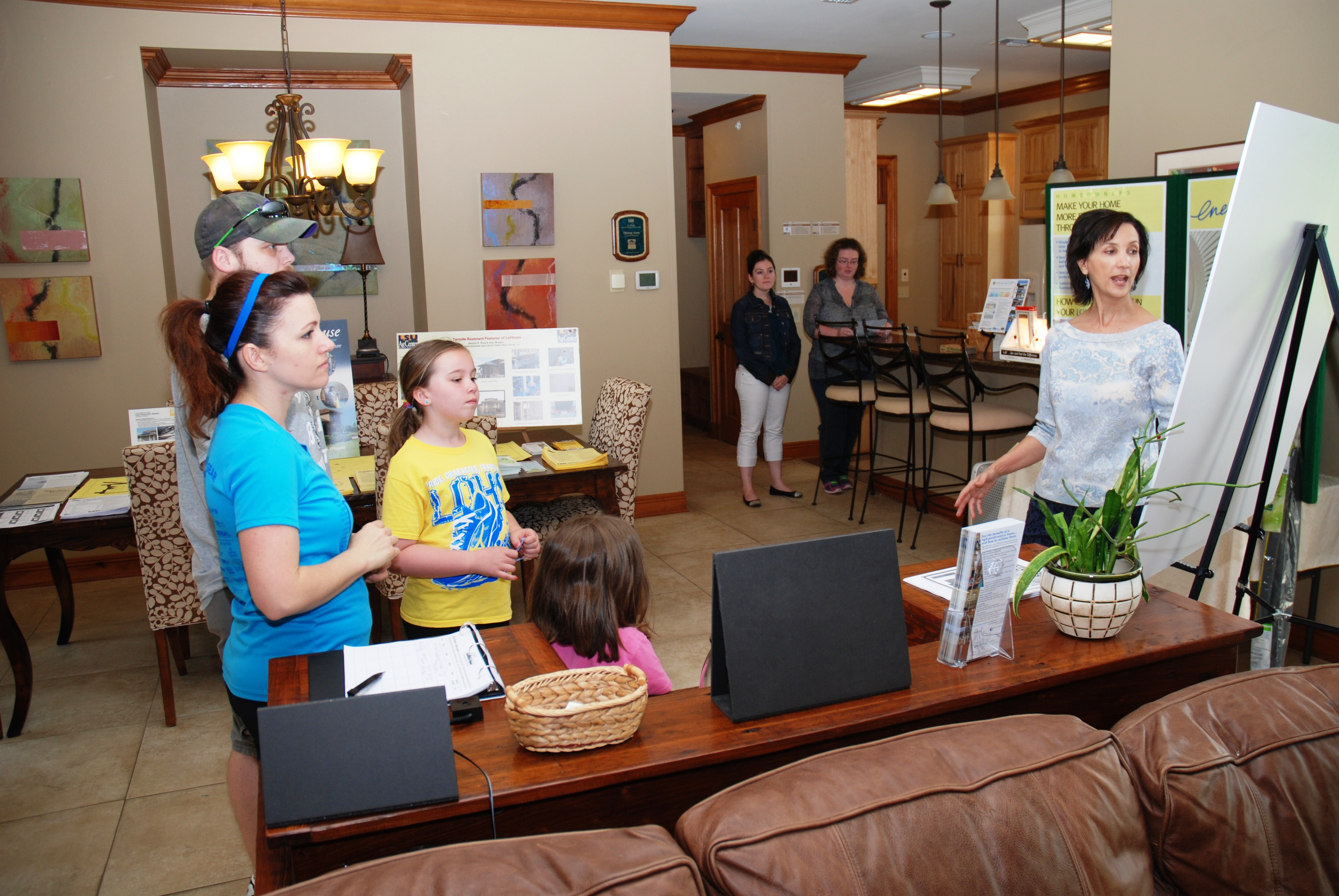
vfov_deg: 35.6
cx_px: 670
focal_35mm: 38
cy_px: 448
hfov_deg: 51.2
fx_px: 1396
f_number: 5
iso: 200
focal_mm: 25
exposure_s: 1/60
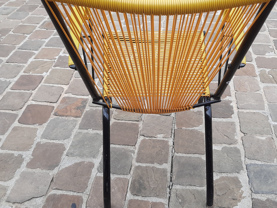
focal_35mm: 34
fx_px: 272
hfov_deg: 53.7
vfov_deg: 41.8
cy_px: 103
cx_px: 162
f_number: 2
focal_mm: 4.6
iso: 32
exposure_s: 1/210
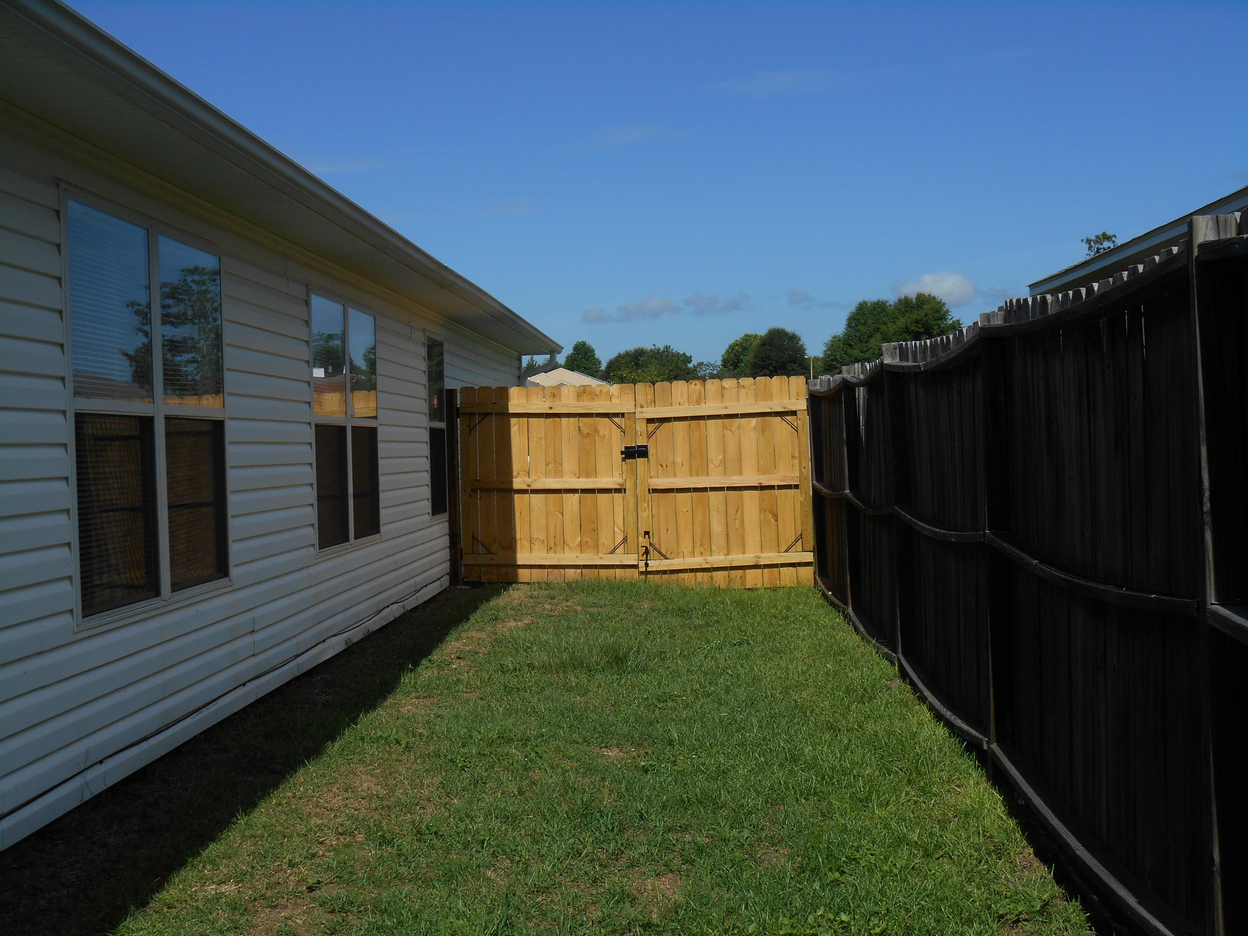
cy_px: 468
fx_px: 1658
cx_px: 624
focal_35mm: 46
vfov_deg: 31.5
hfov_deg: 41.2
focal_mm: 8.3
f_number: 4
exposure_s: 1/1250
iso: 80
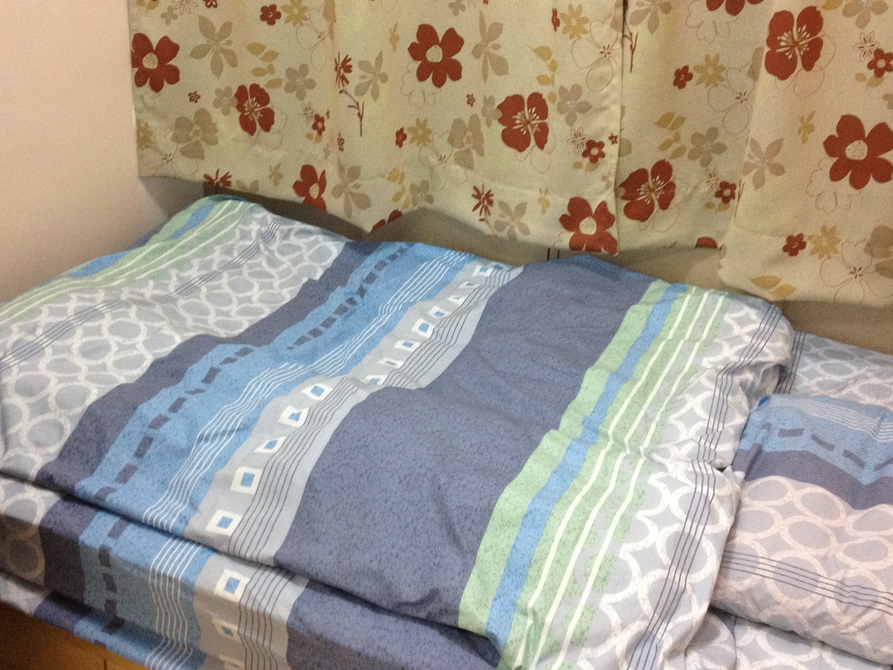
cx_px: 381
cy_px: 299
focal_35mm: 45
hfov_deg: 42.0
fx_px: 1161
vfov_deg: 32.2
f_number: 2.4
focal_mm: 4.28
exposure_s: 1/20
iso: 250
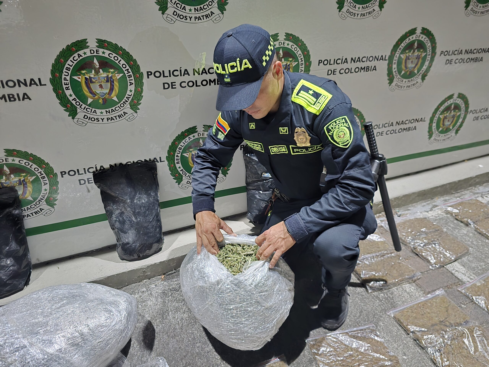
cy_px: 184
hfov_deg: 73.9
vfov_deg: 58.9
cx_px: 244
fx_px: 325
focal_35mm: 23
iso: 2500
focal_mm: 6.3
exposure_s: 1/24
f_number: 1.7
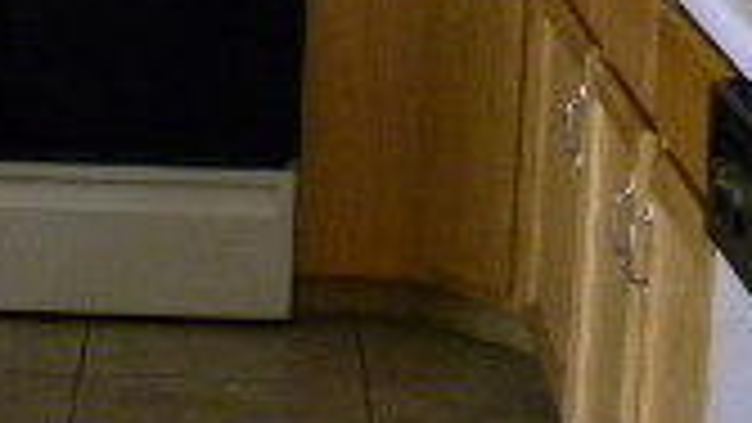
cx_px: 41
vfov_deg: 10.2
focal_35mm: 117
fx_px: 2333
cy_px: -99
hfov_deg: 18.0
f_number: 3.5
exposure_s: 1/31
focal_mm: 5
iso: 400
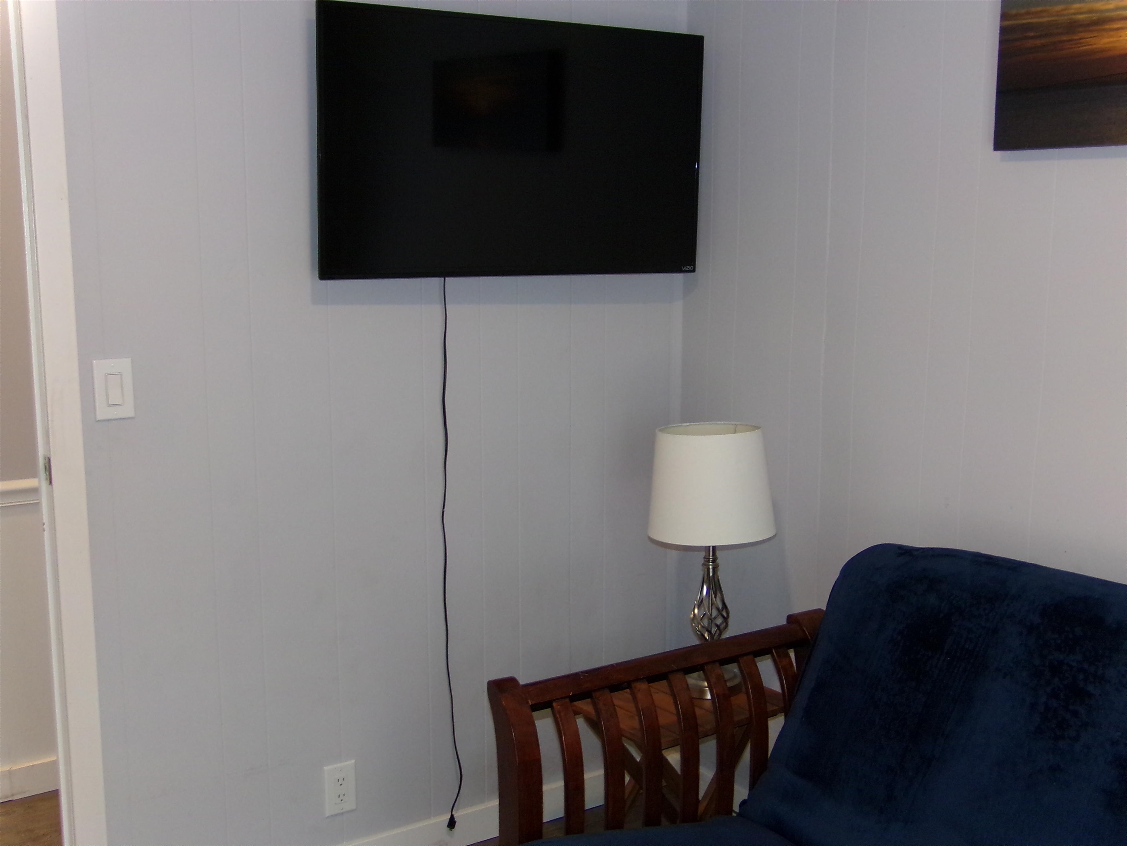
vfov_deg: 35.1
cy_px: 423
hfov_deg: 45.8
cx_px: 564
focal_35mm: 41
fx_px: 1335
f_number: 3.6
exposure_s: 1/34
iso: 200
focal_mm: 7.2
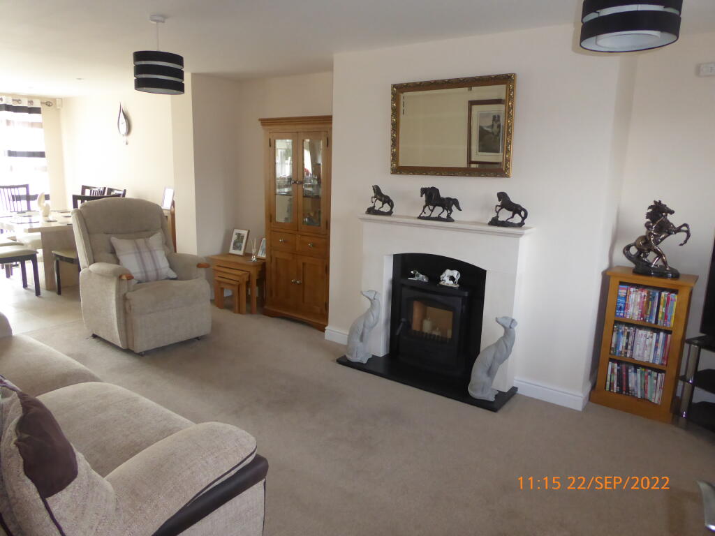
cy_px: 268
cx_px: 358
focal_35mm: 25
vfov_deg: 54.9
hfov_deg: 69.4
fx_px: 516
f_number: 3.3
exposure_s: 1/60
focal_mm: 4.3
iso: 500
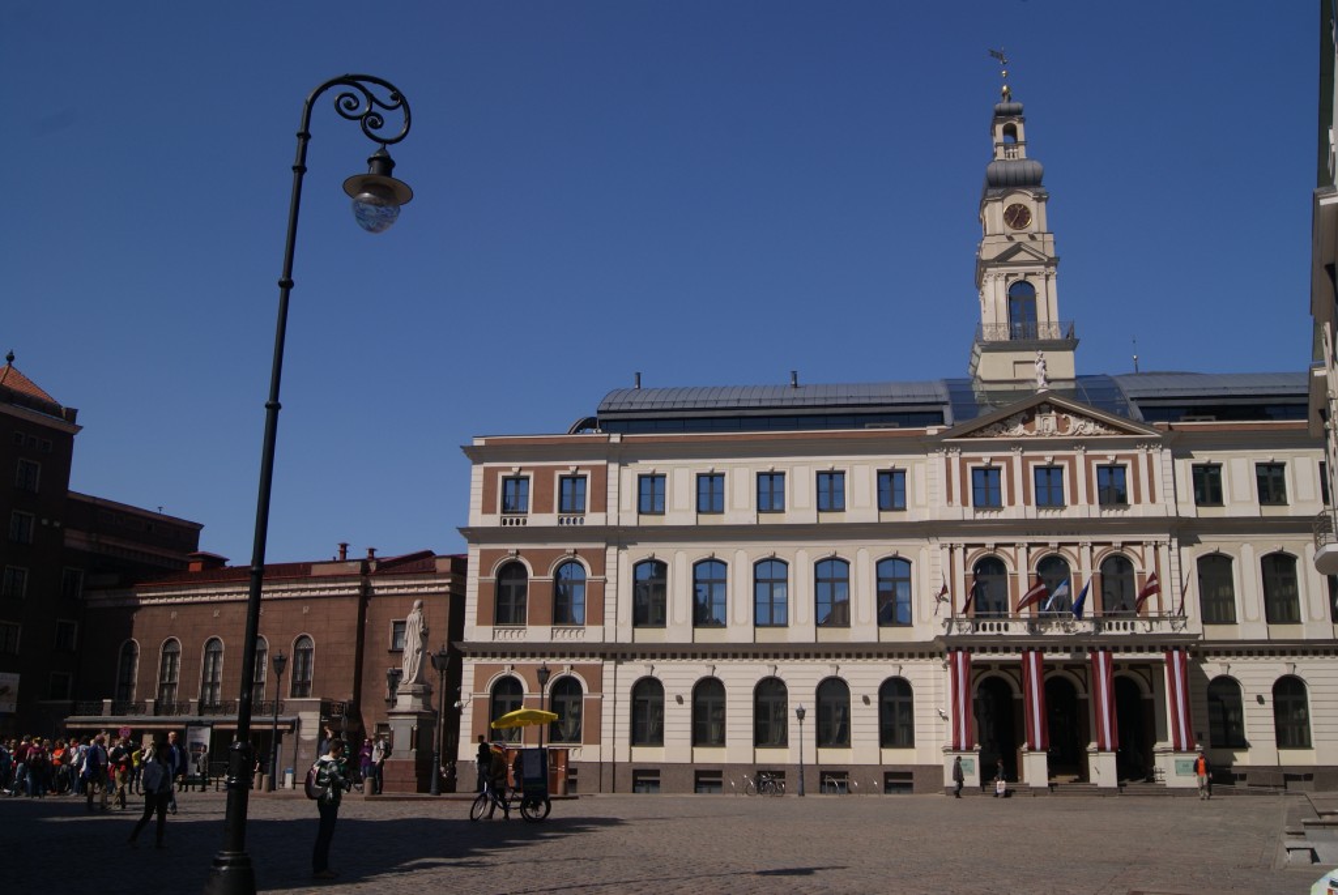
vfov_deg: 40.1
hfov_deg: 57.2
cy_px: 448
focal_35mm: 33
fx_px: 1228
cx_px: 669
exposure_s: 1/200
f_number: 10
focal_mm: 22
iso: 100
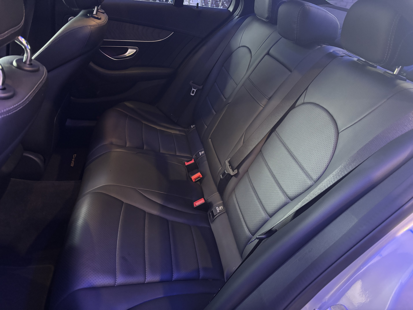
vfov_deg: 53.1
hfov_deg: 67.3
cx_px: 206
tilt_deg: -30.3
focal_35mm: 26
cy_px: 155
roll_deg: -6.9
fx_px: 310
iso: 800
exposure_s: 1/30
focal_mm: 5.96
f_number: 1.6
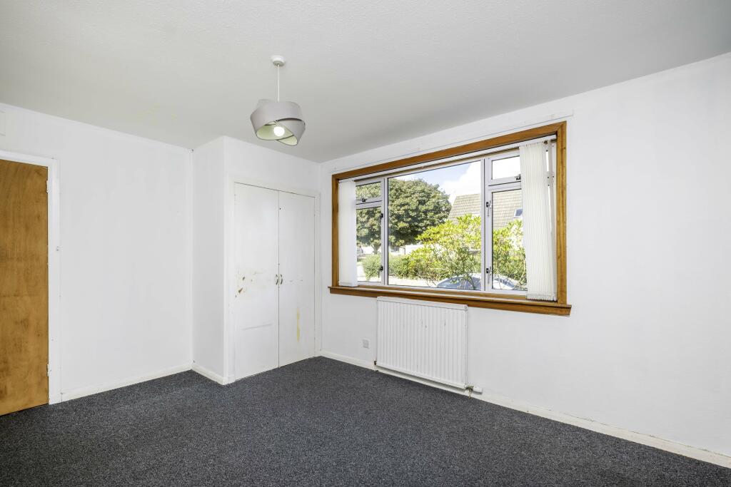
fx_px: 305
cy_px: 244
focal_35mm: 15
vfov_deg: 77.3
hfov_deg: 100.4
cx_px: 366
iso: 400
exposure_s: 1/250
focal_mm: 10
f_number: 7.1
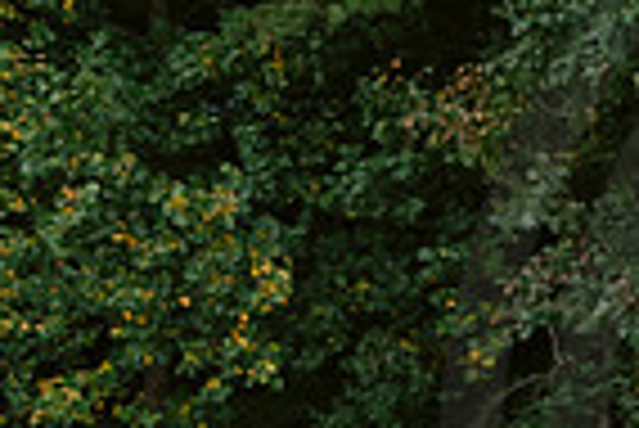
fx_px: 13415
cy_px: 1055
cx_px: 844
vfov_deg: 1.8
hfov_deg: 2.7
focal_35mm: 755
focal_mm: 90
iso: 640
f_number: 4.5
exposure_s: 1/250
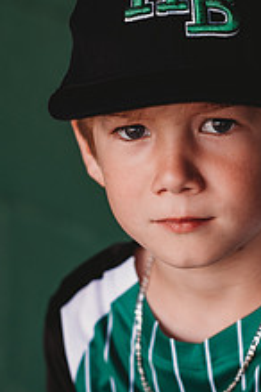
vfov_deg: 11.7
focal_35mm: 175
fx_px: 1903
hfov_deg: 7.8
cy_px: 272
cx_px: 218
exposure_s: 1/400
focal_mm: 85
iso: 320
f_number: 2.8
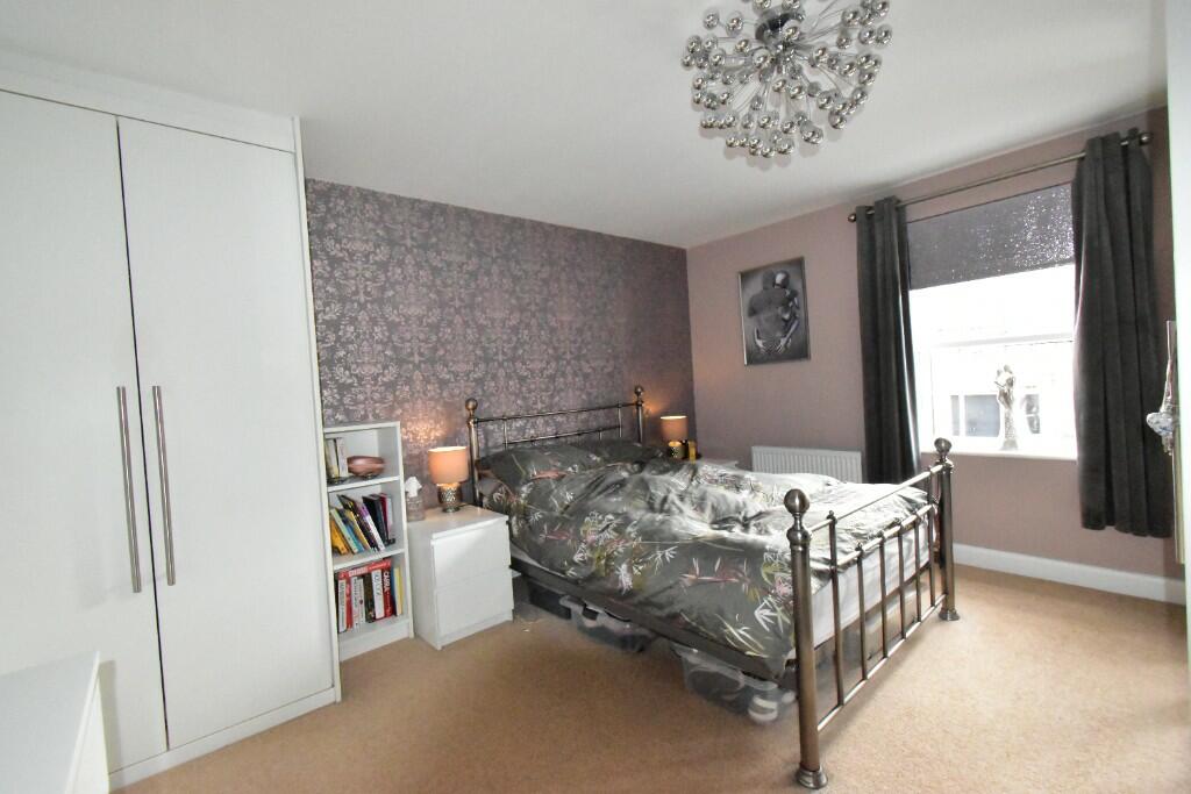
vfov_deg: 77.3
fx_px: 496
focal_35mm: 15
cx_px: 596
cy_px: 397
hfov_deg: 100.4
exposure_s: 1/200
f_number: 10
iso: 12800
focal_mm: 10
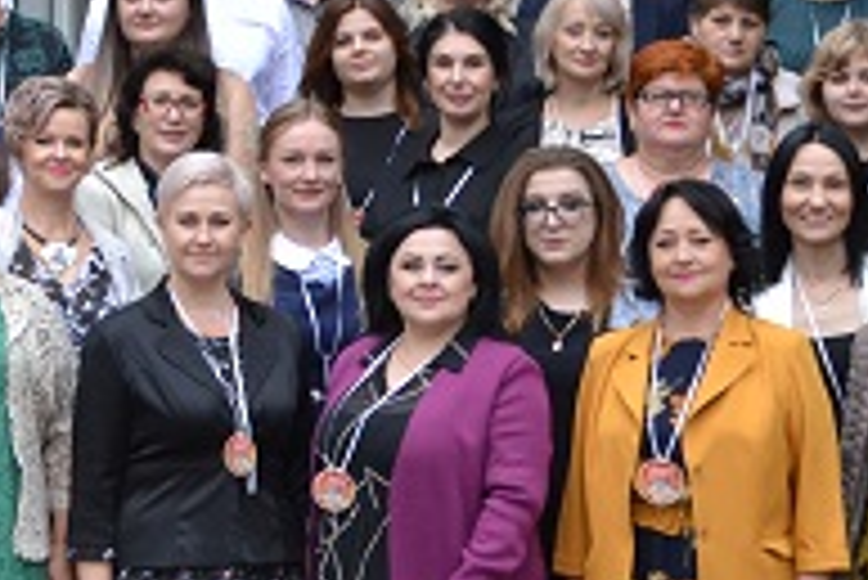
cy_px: 106
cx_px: -121
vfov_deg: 9.2
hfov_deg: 13.5
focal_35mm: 149
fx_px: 3595
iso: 400
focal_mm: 24
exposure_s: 1/100
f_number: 5
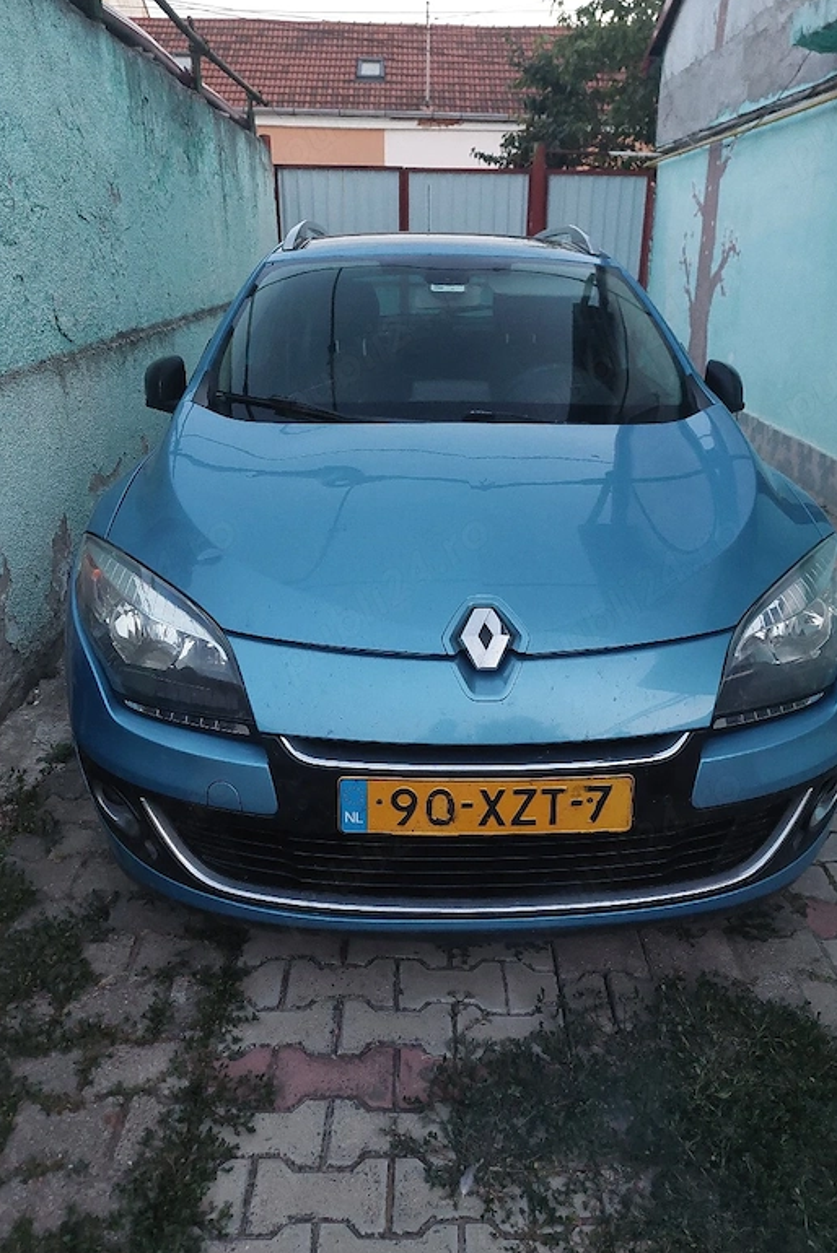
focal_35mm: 27
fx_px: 941
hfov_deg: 47.9
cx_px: 448
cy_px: 636
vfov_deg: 67.4
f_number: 1.8
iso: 500
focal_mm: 5.23
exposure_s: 1/25
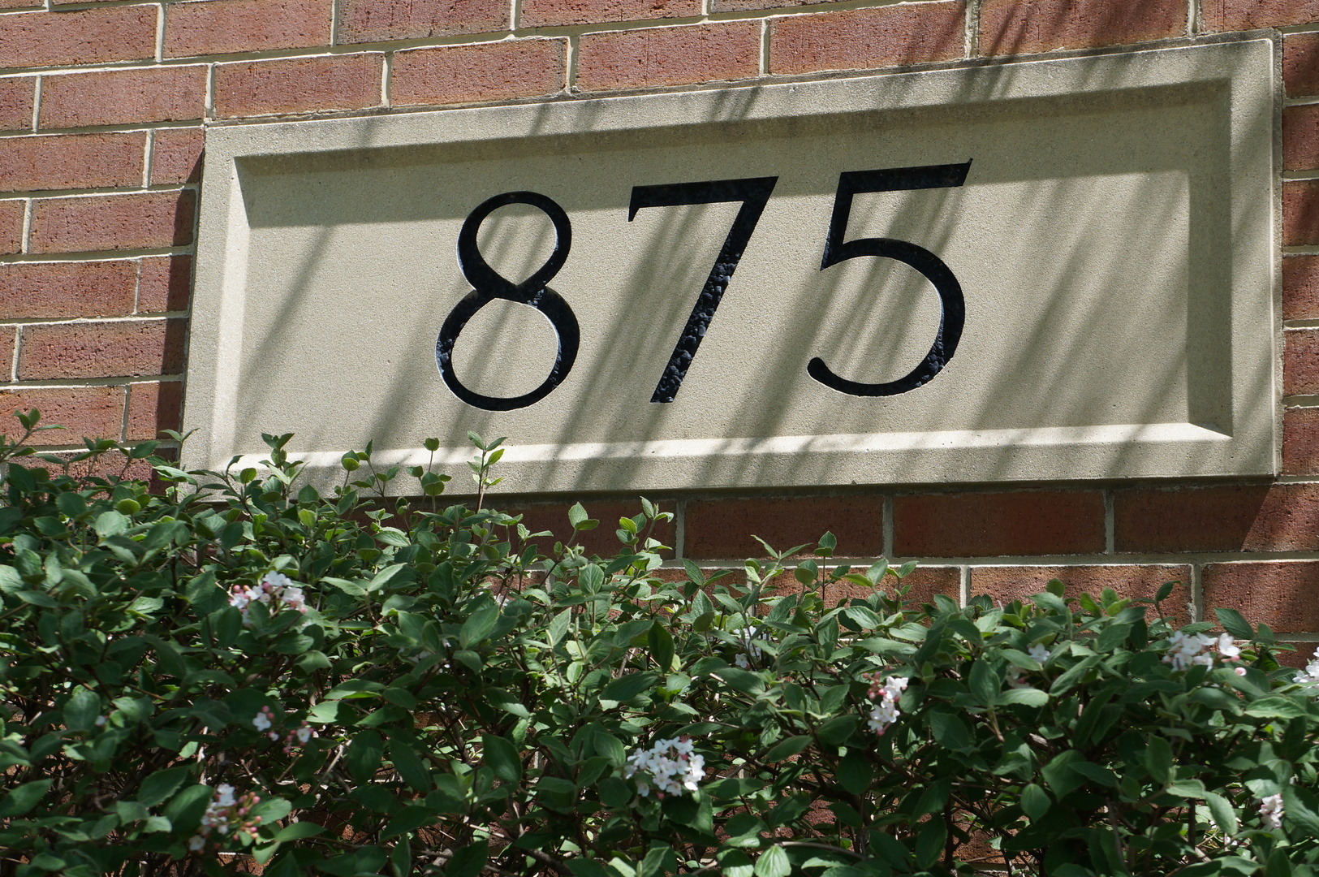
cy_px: 438
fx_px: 2416
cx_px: 660
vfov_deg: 20.6
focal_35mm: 66
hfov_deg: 30.5
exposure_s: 1/250
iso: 200
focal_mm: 44
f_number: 8
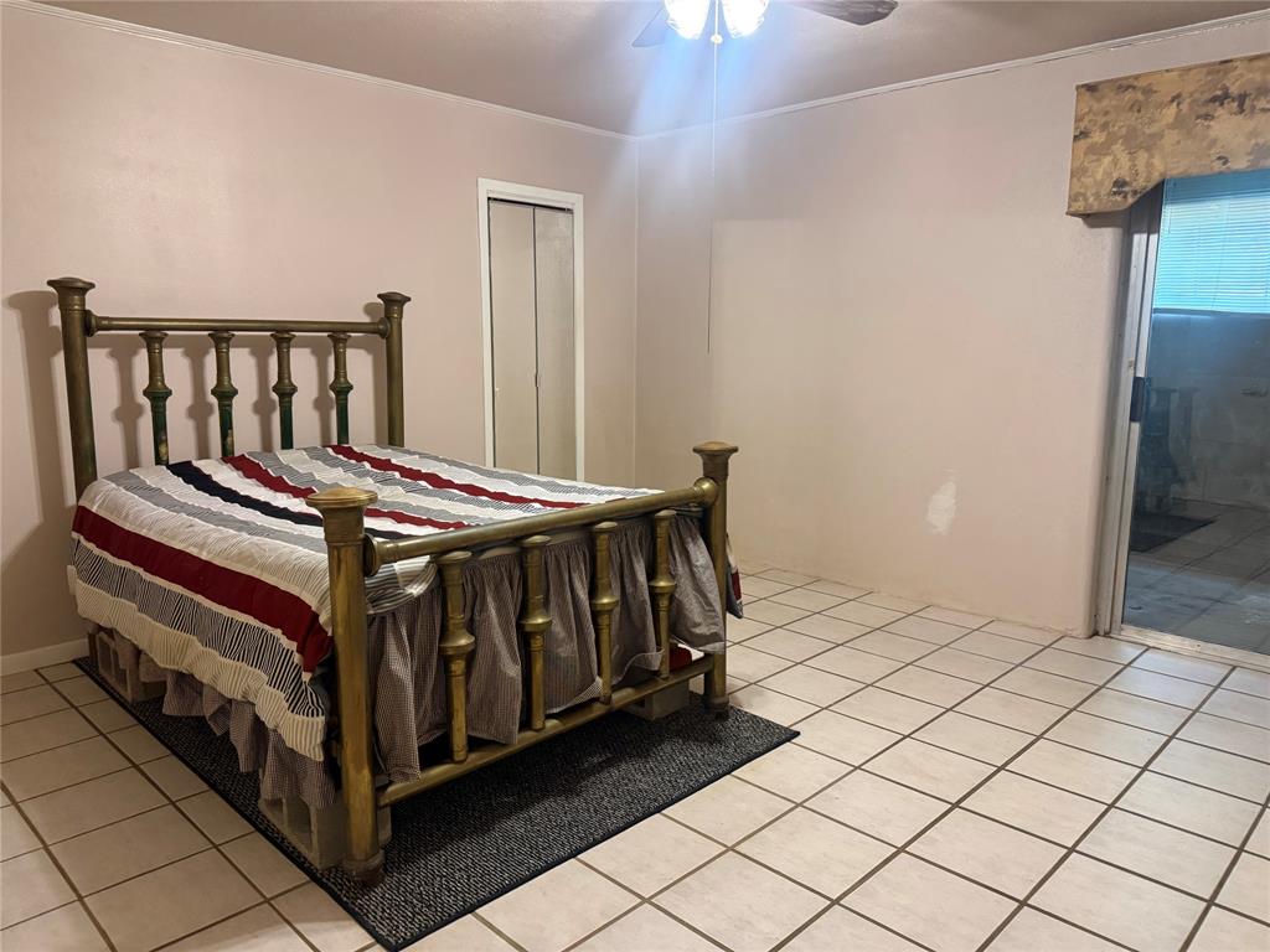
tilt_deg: -8.1
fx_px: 881
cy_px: 476
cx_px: 635
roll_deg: -1.0
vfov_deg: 56.8
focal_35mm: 24
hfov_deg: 71.6
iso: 640
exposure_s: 1/60
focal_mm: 6.76
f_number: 1.78
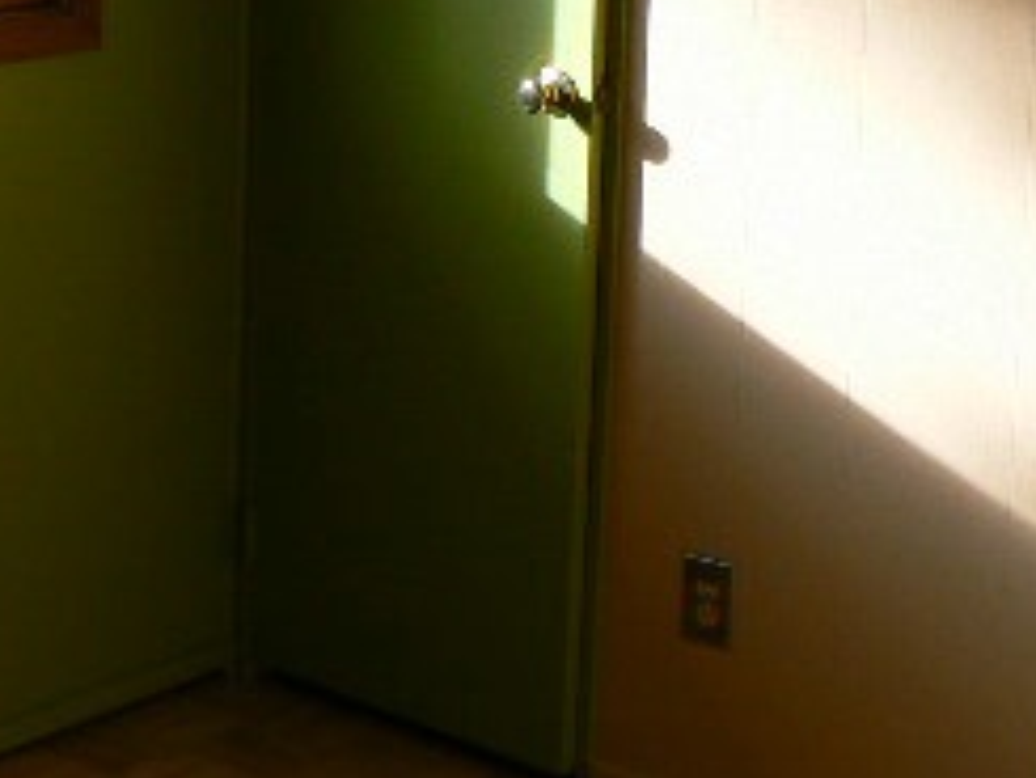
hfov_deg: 19.8
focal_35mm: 94
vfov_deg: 15.2
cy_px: -152
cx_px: -148
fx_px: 2815
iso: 80
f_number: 2.8
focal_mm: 6
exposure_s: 1/40
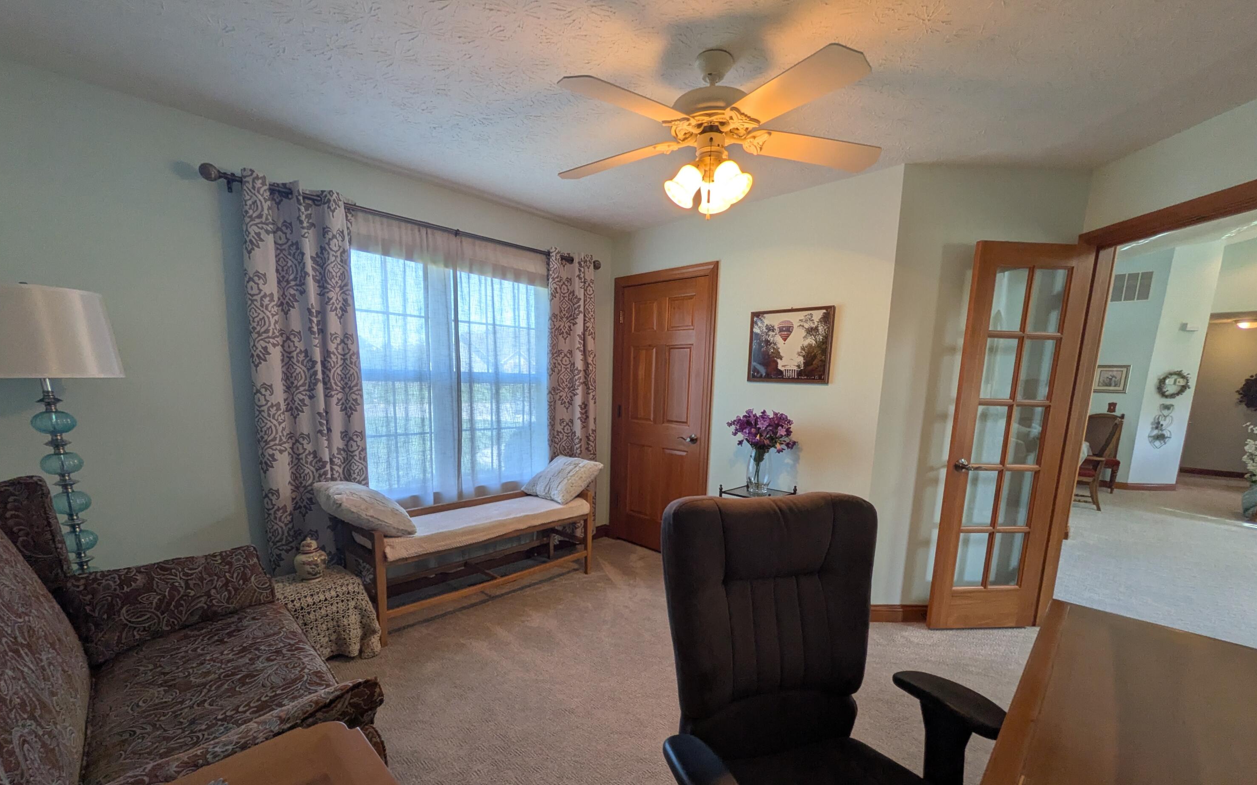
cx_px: 629
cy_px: 462
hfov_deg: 101.5
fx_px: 514
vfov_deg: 74.2
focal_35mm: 15
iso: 84
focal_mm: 1.83
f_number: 2.2
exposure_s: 1/120
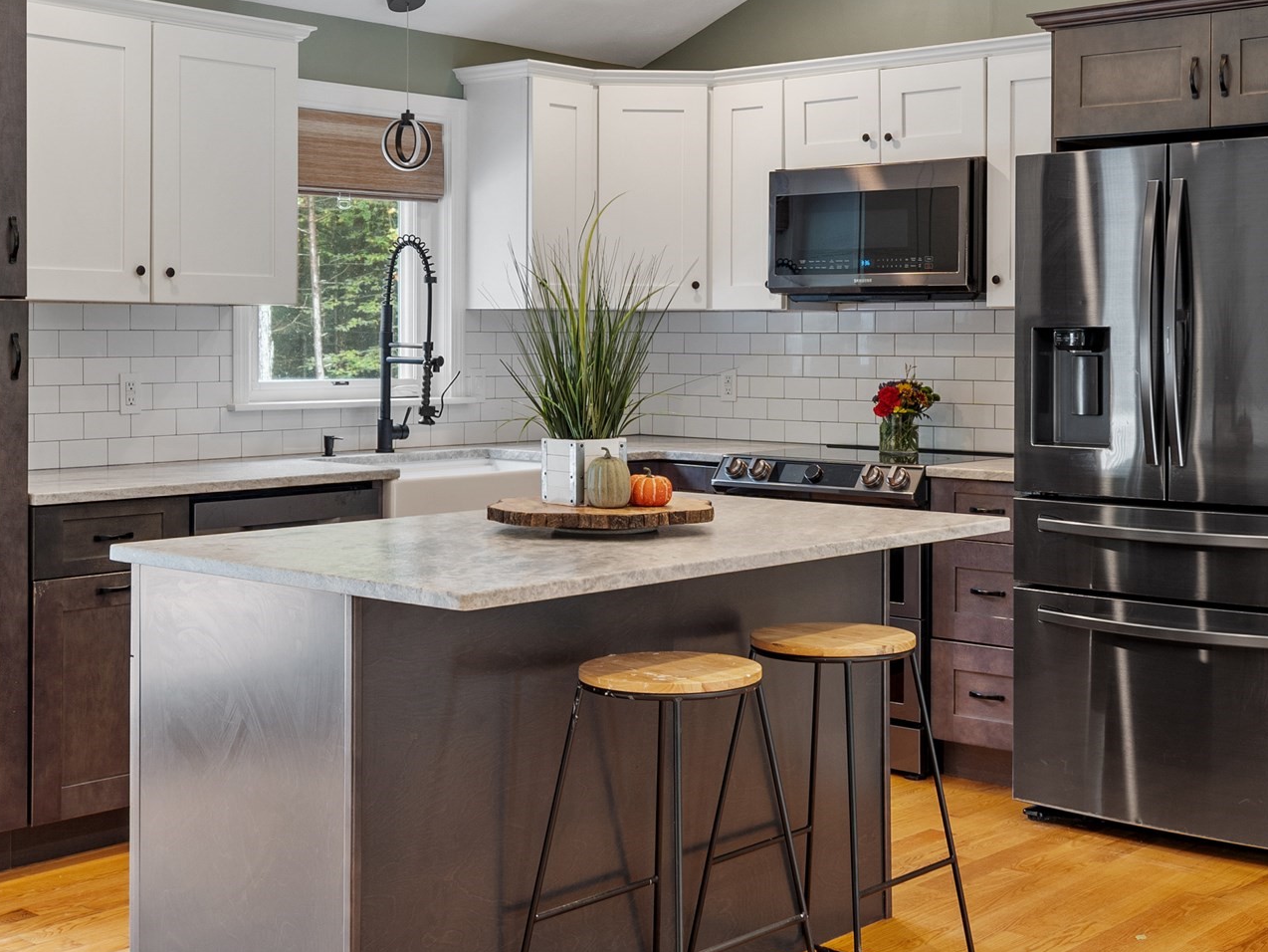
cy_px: 335
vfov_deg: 28.4
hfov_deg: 37.5
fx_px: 1869
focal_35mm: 51
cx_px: 675
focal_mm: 22
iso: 320
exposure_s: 1.3
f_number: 8
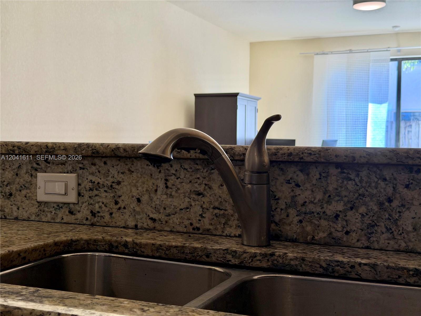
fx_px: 584
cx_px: 210
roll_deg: -0.2
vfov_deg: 30.3
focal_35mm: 48
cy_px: 158
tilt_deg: -2.1
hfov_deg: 39.7
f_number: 1.78
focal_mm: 6.76
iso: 64
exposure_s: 1/60
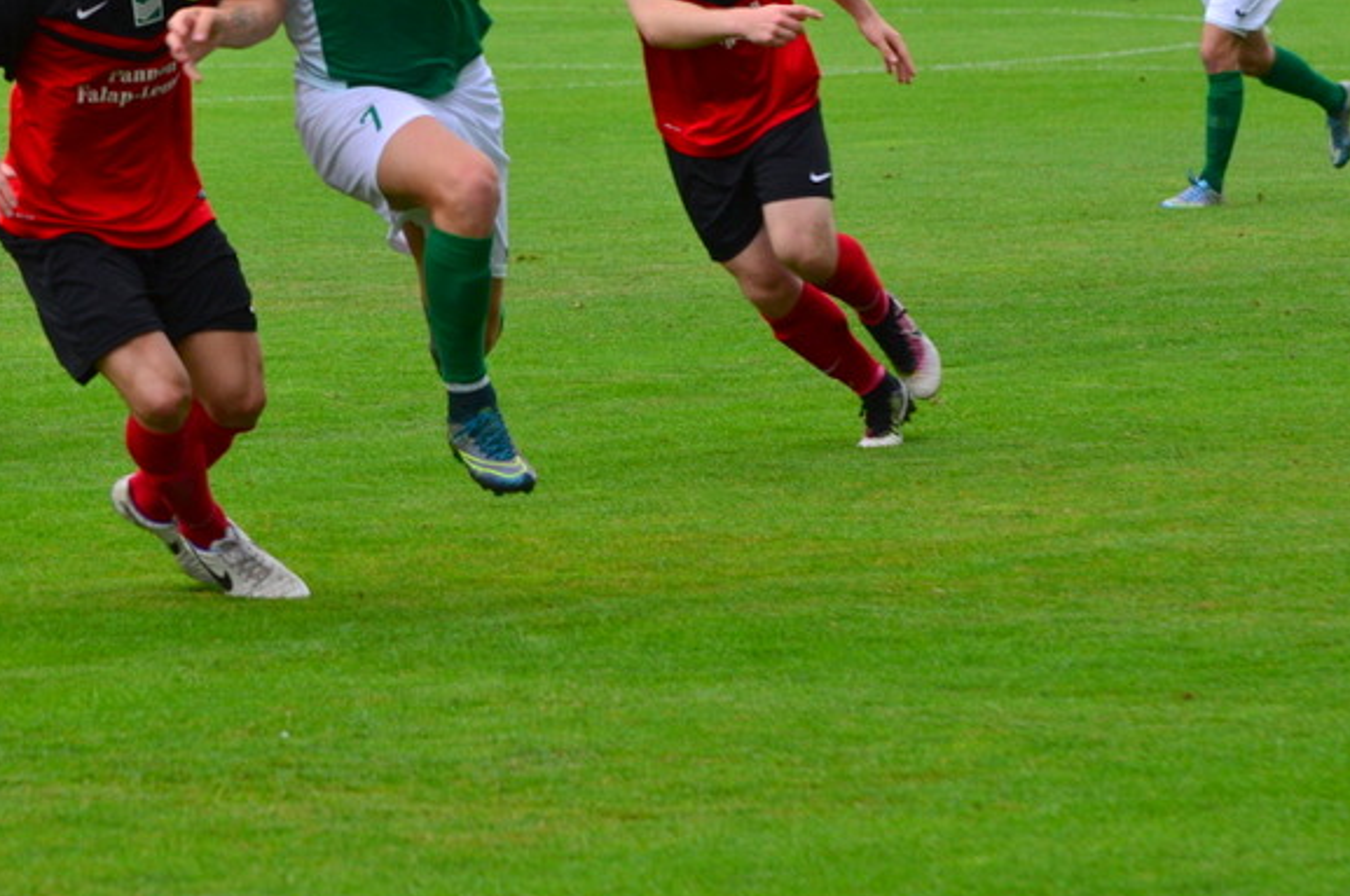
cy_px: 172
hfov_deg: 7.1
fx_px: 10897
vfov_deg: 4.7
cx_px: 370
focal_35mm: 291
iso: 500
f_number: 6.3
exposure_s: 1/640
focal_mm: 112
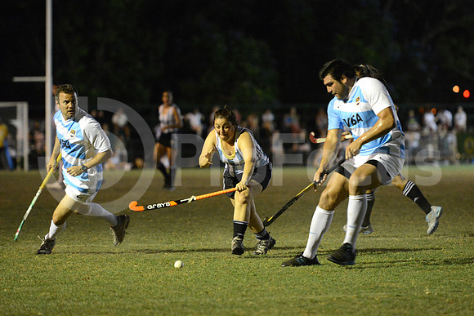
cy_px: 158
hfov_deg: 11.7
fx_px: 2305
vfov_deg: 7.9
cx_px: 237
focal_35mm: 175
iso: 6400
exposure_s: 1/400
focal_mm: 175
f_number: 2.8
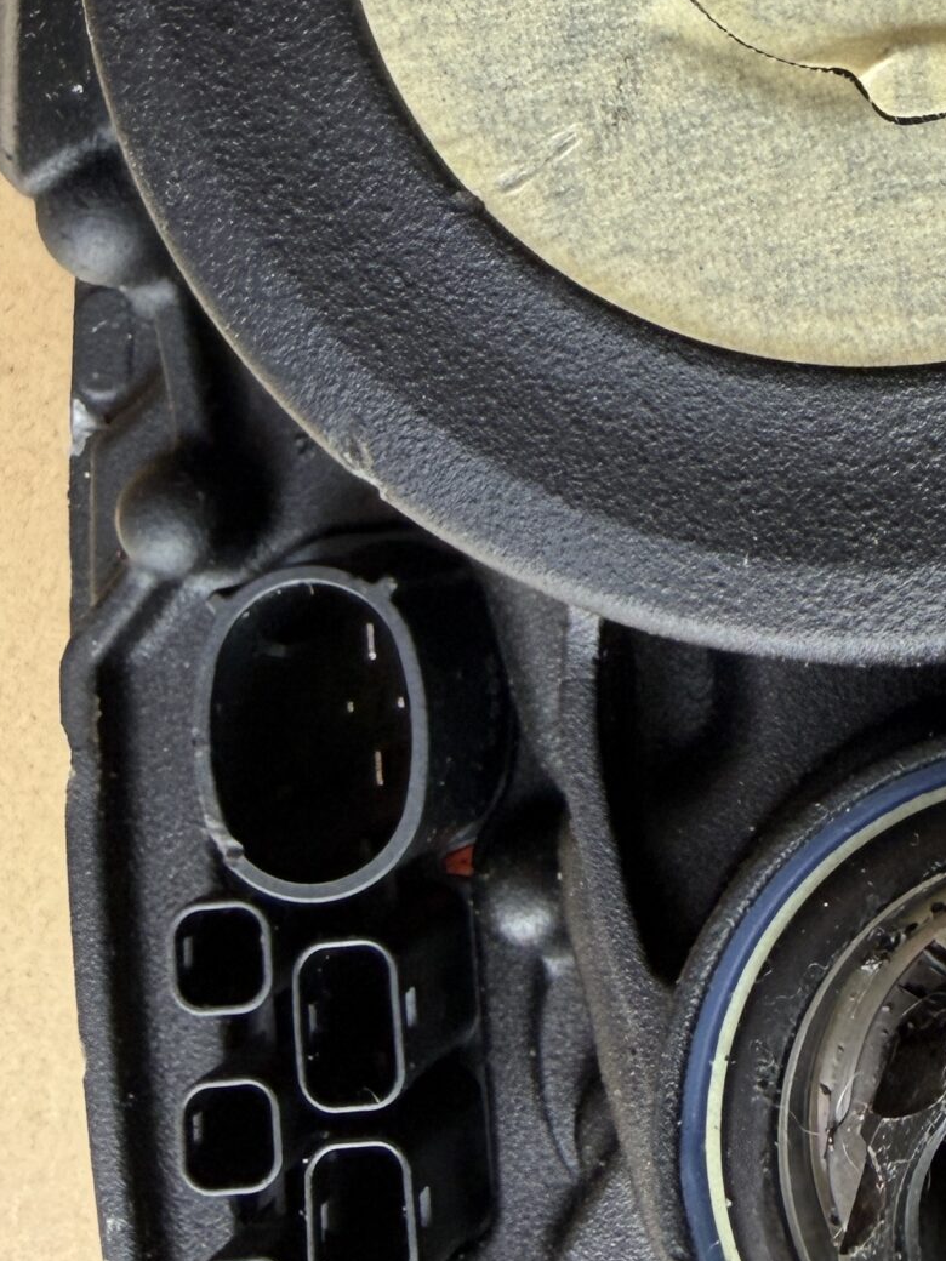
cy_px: 412
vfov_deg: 30.0
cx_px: 931
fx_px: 2332
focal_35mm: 64
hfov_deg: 22.1
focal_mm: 2.22
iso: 100
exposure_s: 1/121
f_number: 2.2
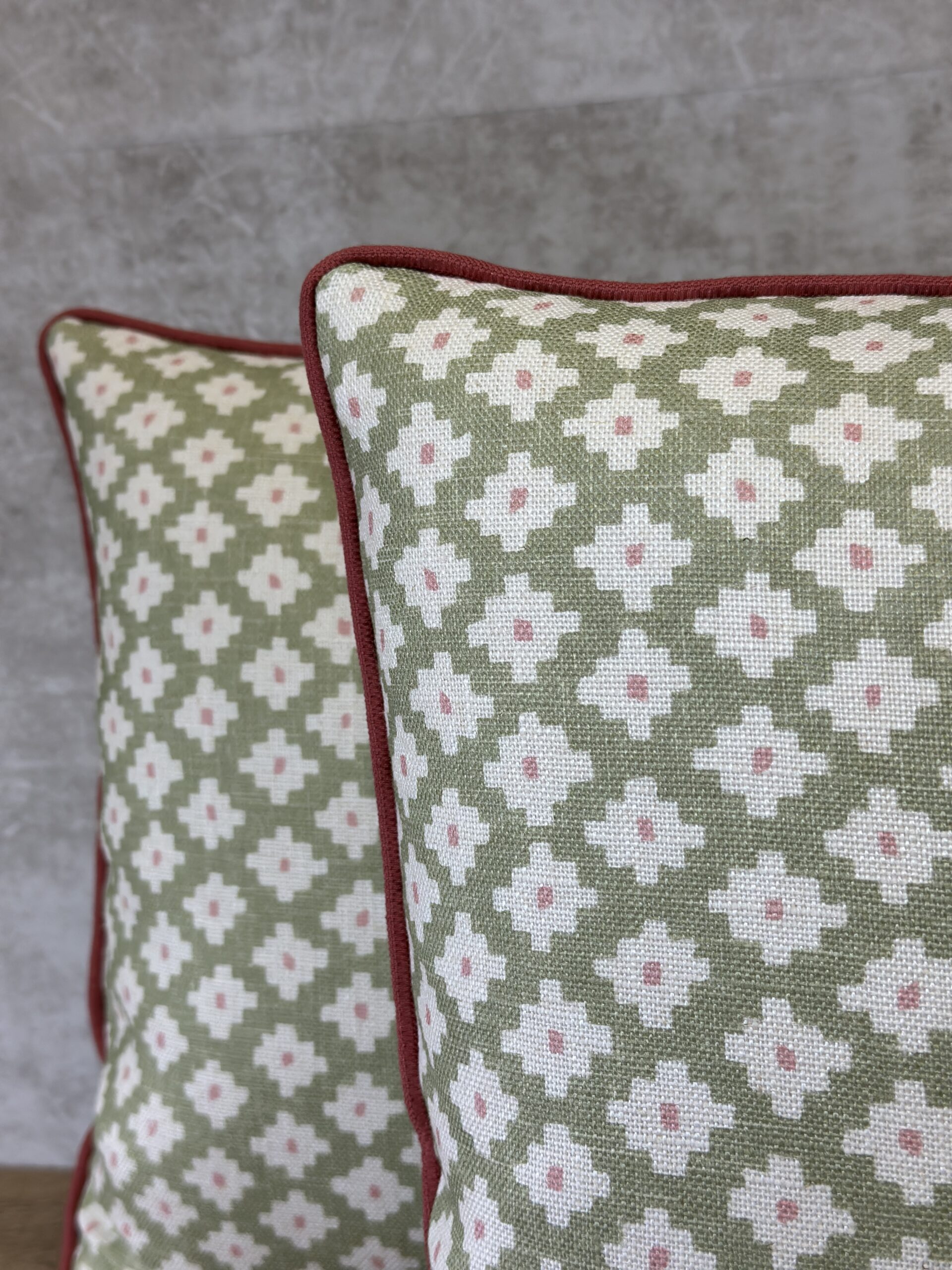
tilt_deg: -7.0
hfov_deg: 30.3
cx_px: 476
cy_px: 635
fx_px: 1760
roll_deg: +3.3
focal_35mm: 48
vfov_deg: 39.7
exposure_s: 1/392
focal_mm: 6.86
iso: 80
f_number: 1.78
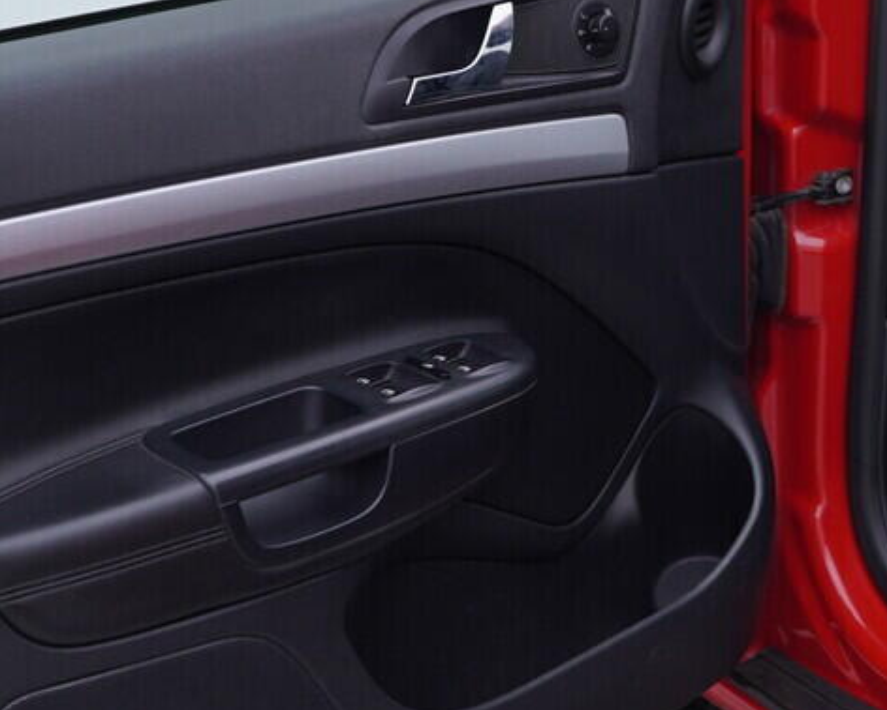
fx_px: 2705
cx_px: 898
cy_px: 135
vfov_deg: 14.9
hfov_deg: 18.1
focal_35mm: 103
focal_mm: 24
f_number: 3.5
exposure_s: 1/60
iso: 125
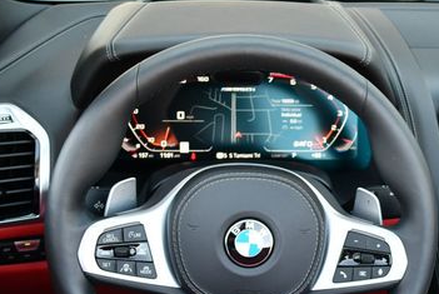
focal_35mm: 73
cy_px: 258
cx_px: 360
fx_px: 891
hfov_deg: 27.1
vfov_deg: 18.5
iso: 720
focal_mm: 20
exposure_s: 1/250
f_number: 3.8
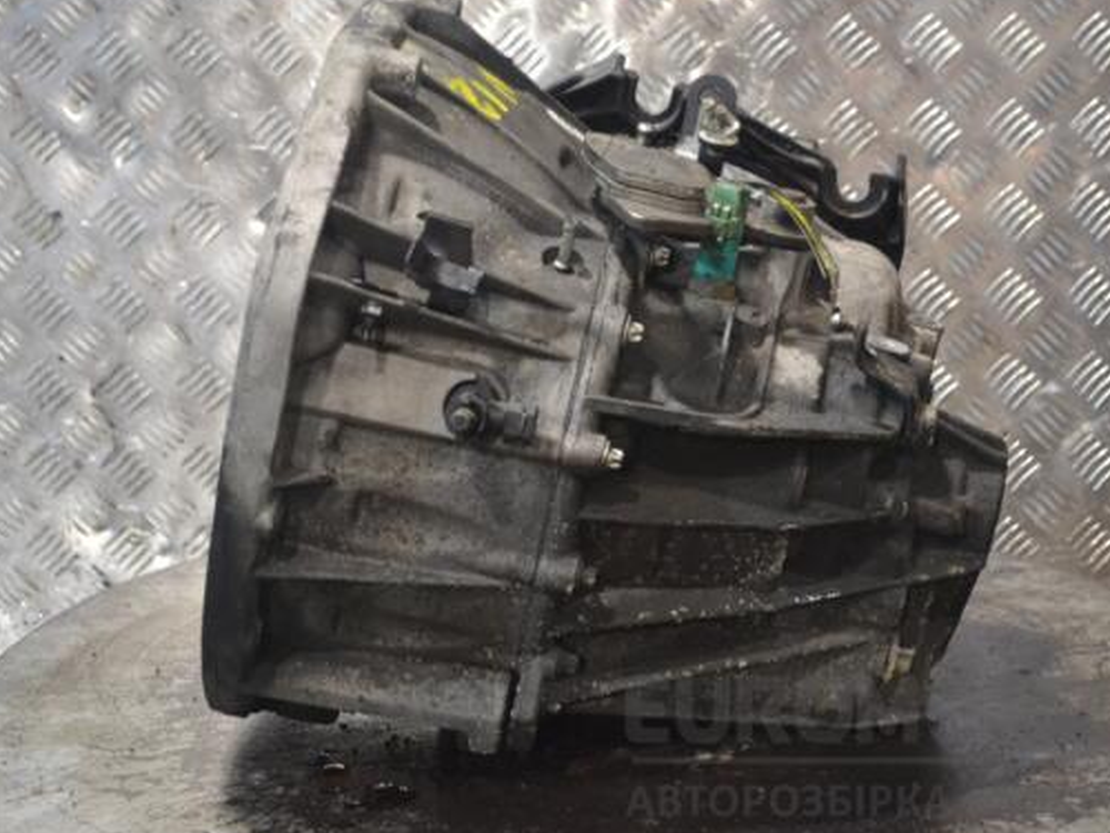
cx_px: 584
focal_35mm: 83
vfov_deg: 17.8
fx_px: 2661
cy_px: 413
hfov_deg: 23.6
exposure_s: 1/50
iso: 3200
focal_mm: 48
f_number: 5.6
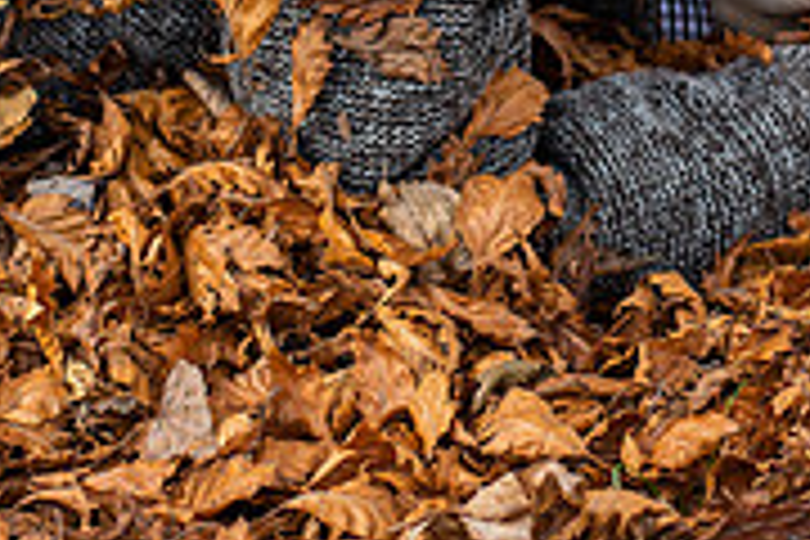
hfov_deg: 12.7
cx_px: 616
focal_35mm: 161
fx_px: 3622
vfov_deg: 8.3
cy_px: -268
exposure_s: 1/1000
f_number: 3.5
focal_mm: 50
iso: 400
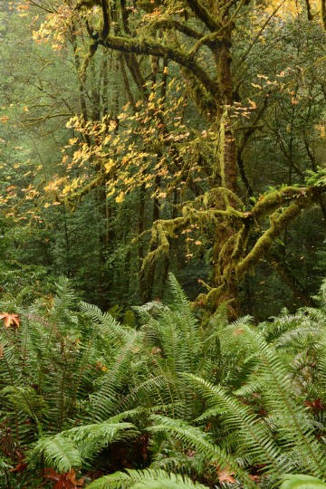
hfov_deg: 31.9
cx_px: 163
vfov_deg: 46.4
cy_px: 244
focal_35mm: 42
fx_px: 570
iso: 250
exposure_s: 1/1.3
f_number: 22
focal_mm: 42
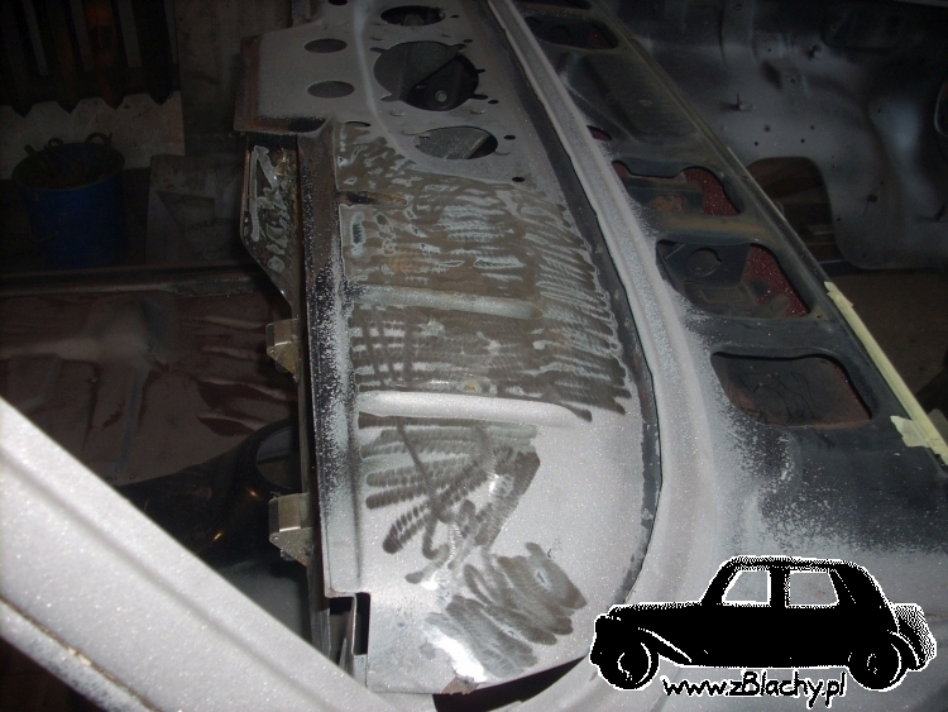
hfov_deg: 50.1
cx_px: 474
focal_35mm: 37
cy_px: 356
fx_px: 1014
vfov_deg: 38.7
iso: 64
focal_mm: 6.2
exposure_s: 1/30
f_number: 2.8
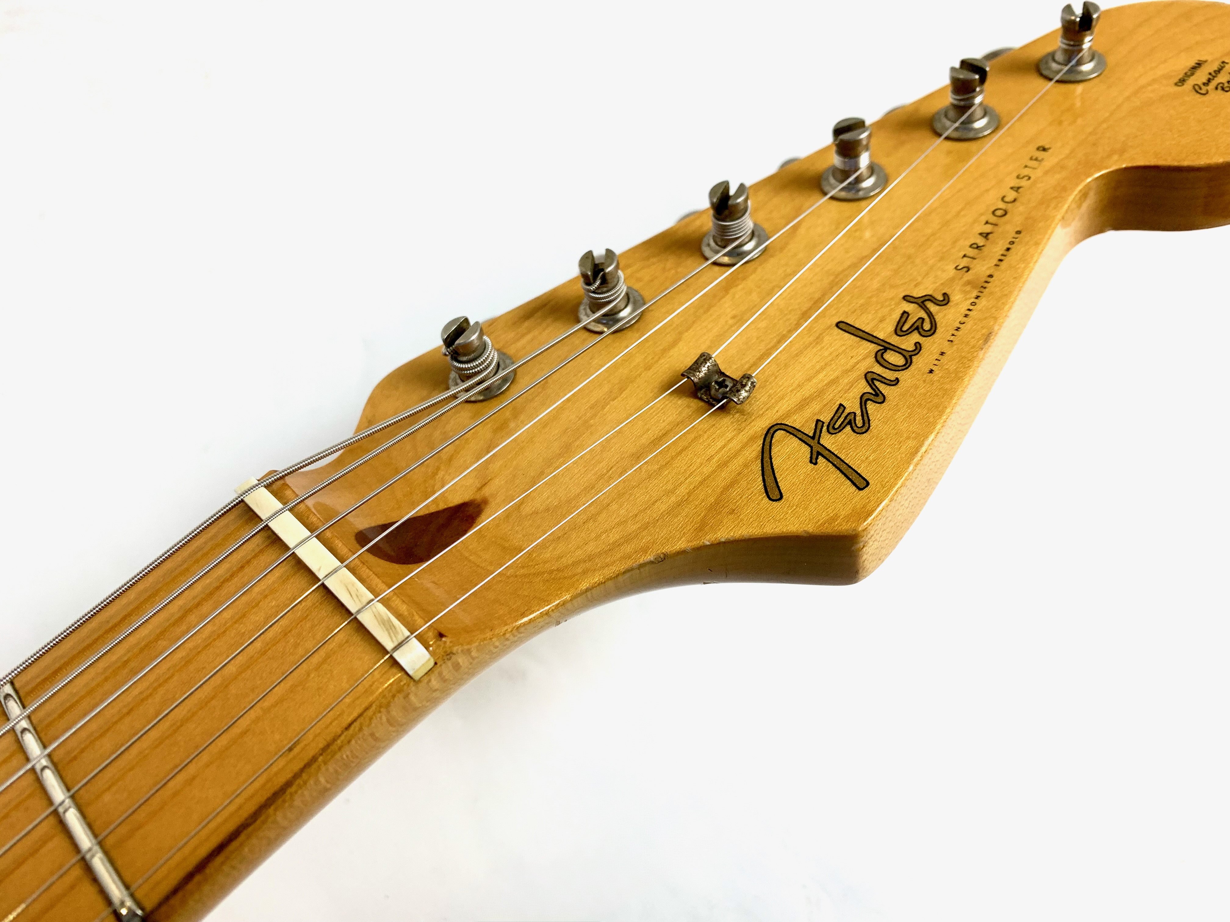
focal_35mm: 26
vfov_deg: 53.1
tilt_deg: -68.5
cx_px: 615
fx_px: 924
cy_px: 461
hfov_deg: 67.3
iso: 50
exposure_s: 1/100
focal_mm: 4.25
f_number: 1.8
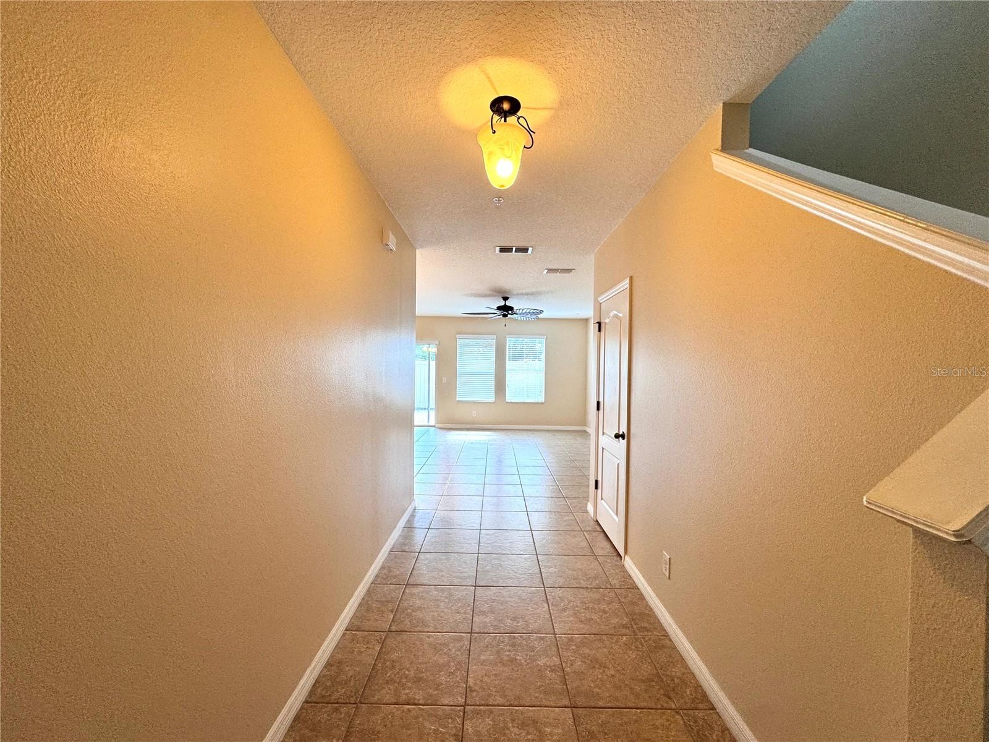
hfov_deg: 102.1
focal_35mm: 14
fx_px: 400
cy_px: 371
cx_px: 494
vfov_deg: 85.7
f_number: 2.2
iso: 125
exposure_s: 1/120
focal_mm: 2.22
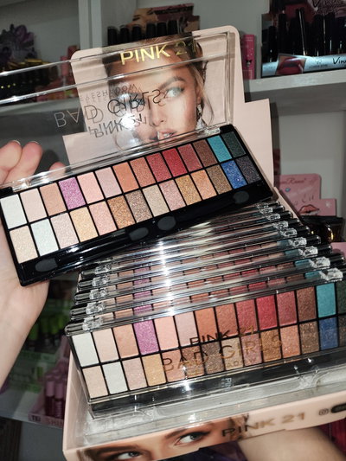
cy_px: 230
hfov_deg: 58.9
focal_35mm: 23
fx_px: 306
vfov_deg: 73.9
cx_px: 173
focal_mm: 6.4
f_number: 1.8
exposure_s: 1/50
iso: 25
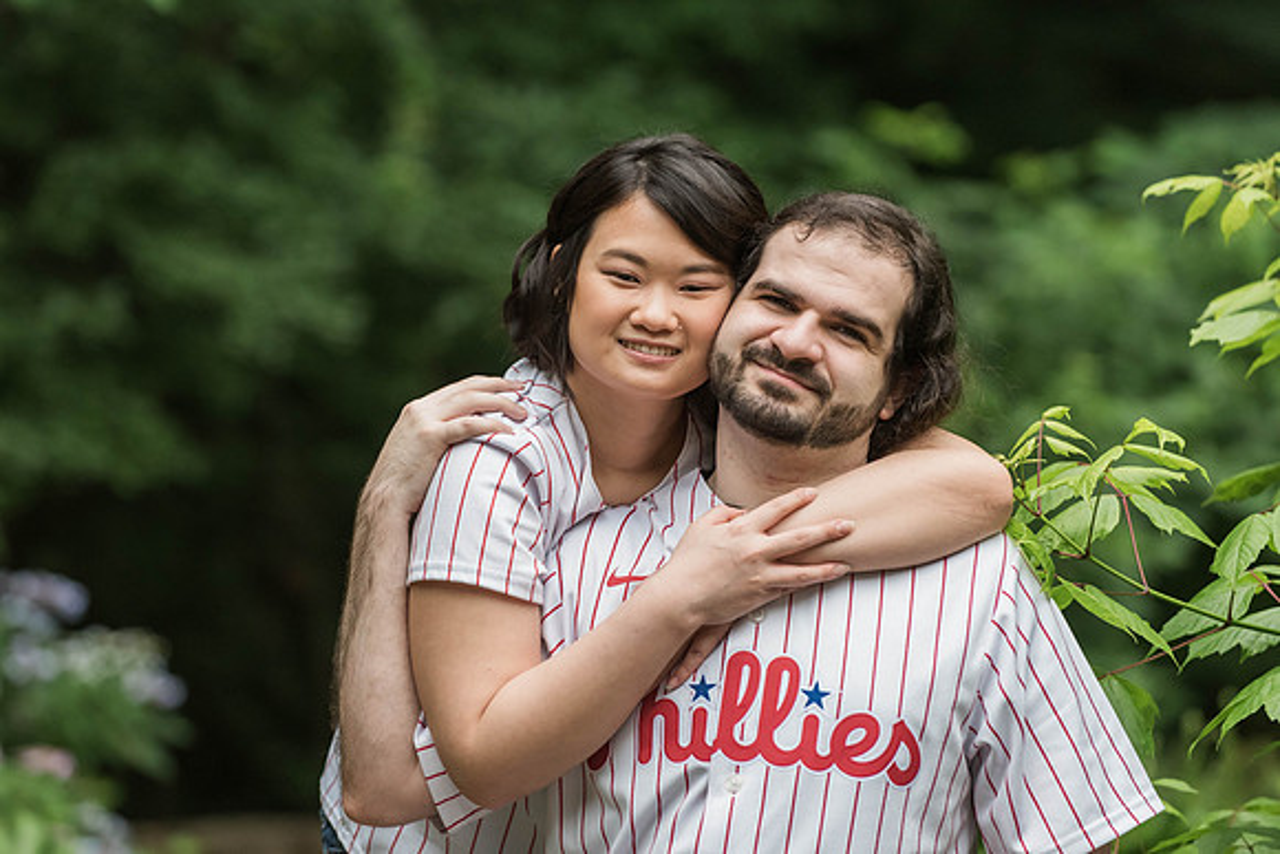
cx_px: 606
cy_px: 405
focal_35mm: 171
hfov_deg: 12.0
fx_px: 6090
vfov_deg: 8.0
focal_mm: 160
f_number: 4
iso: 2000
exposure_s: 1/1000
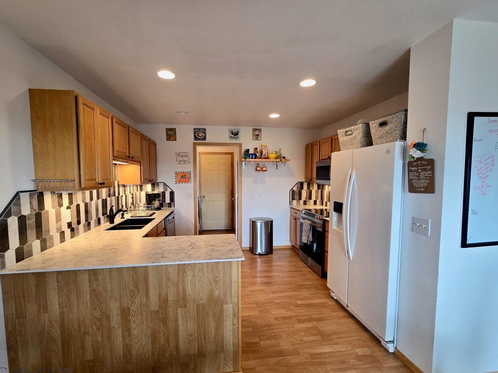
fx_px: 201
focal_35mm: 14
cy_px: 196
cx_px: 239
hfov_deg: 102.0
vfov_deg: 85.6
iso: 160
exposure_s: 1/60
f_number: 2.2
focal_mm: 2.2
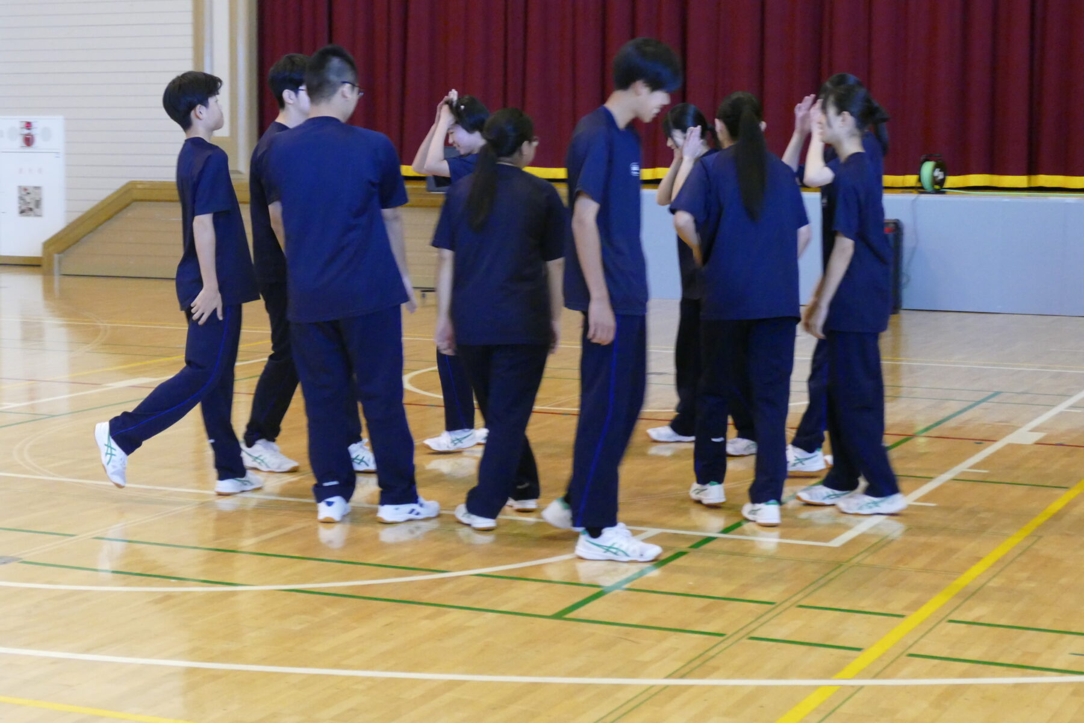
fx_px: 2228
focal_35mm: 74
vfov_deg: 18.4
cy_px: 362
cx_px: 542
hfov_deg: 27.3
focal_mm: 26.91
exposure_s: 1/60
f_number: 3.7
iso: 3200
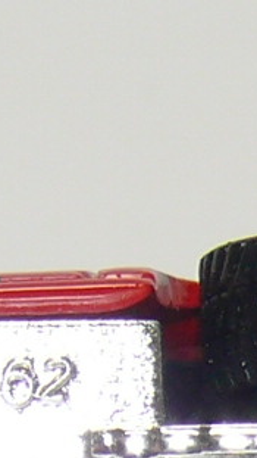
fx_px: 7000
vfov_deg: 3.7
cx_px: -148
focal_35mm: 578
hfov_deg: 2.1
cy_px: 672
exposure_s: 1/30
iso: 100
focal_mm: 13.6
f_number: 4
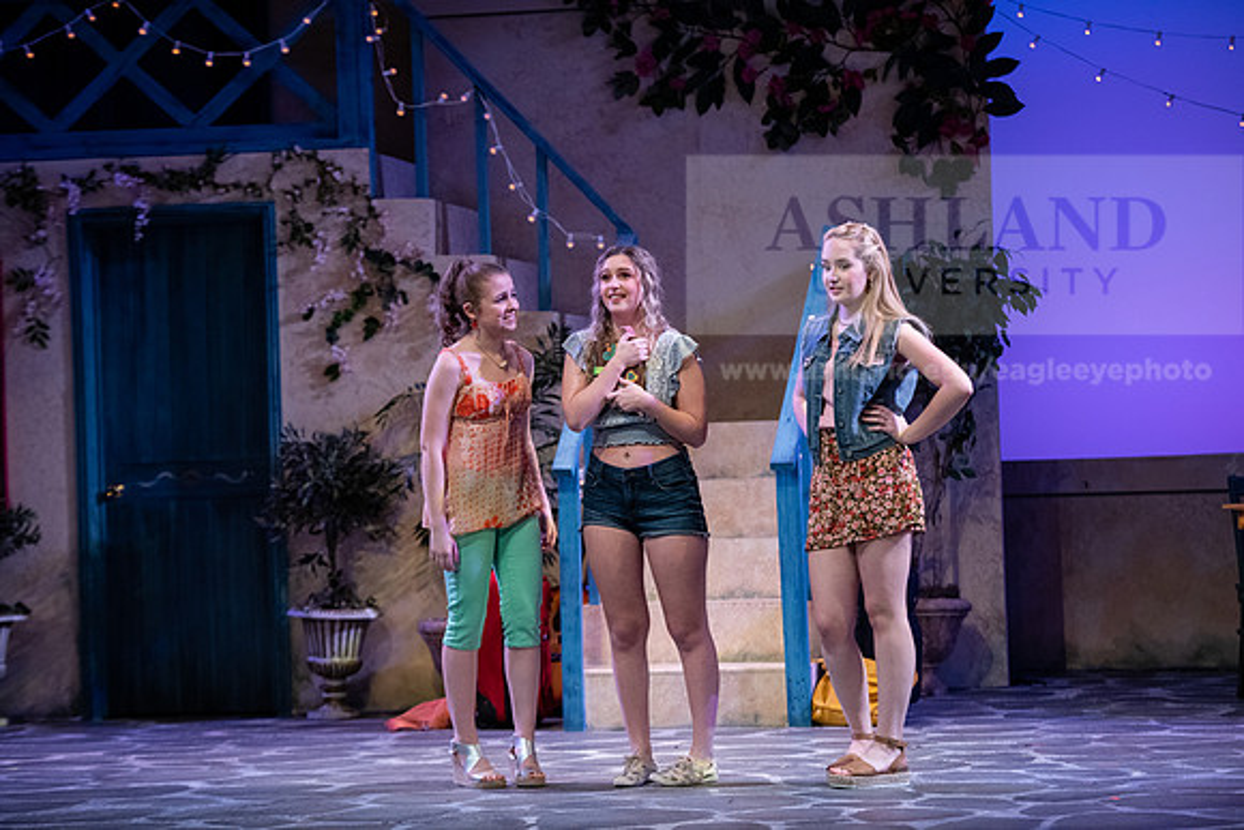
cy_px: 415
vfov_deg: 12.2
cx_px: 622
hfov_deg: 18.3
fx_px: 3871
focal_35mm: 112
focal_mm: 112
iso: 2500
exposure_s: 1/320
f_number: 3.2
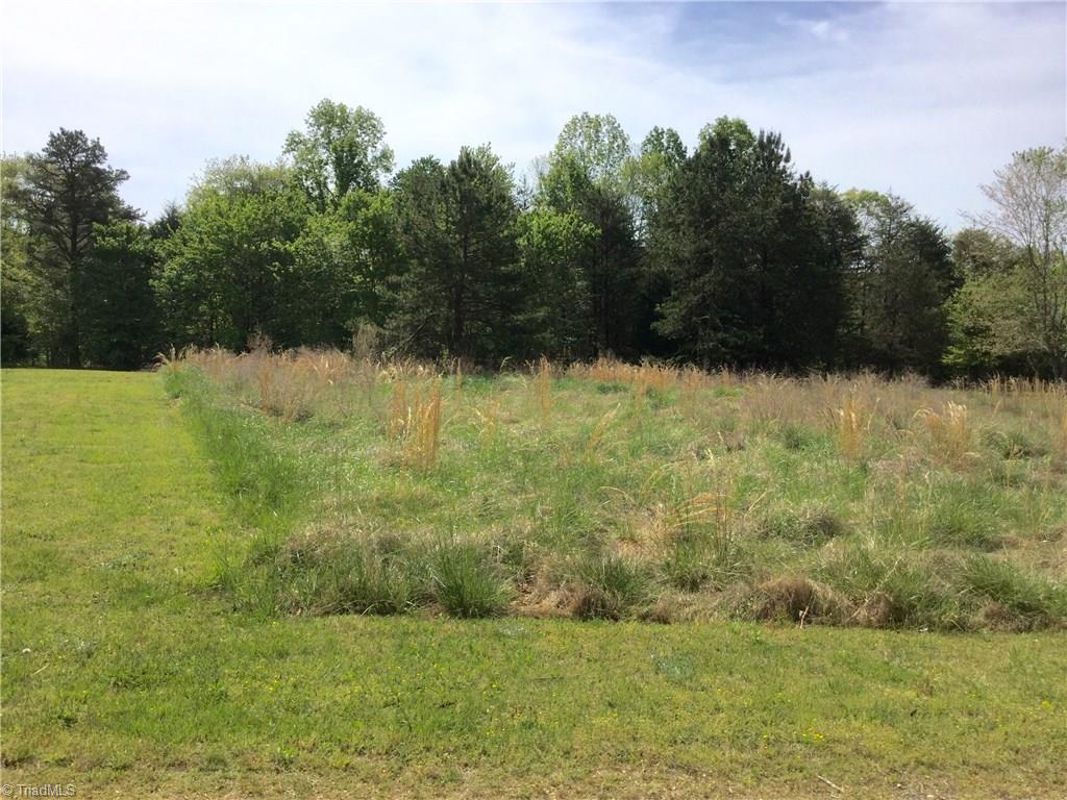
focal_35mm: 31
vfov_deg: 45.4
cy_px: 400
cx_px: 534
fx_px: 956
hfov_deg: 58.4
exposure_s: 1/2203
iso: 25
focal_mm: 3.3
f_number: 2.4
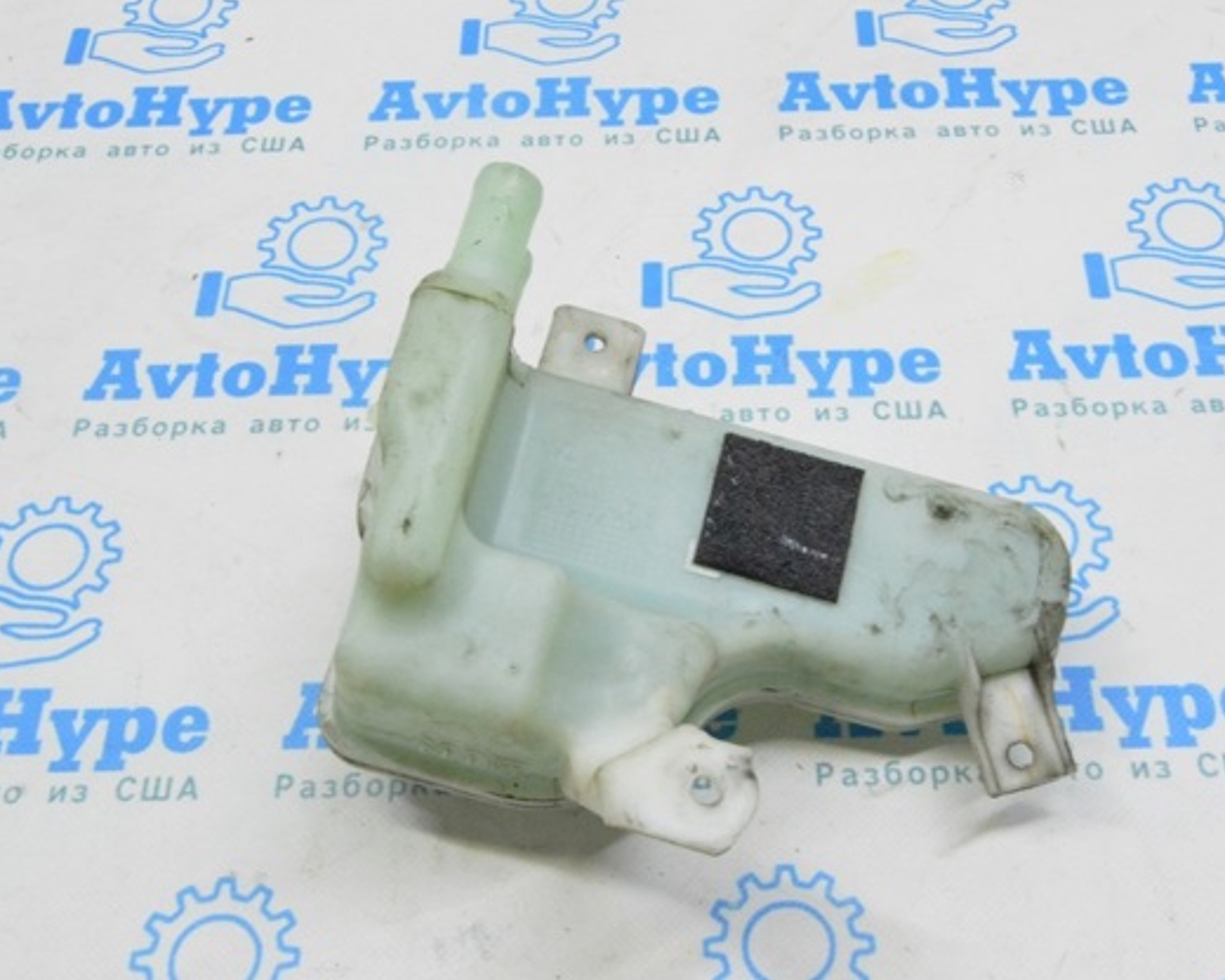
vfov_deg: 33.4
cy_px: 482
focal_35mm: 45
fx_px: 1631
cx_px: 704
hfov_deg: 41.1
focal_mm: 26
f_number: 20
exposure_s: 1/20
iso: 6400
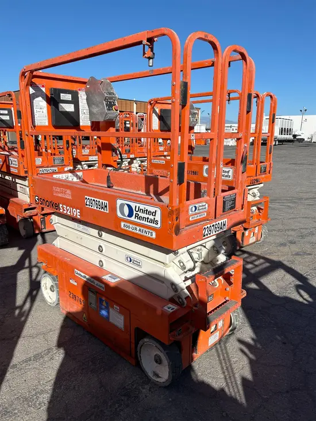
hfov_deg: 53.1
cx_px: 158
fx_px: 316
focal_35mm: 26
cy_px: 210
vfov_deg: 67.3
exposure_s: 1/5587
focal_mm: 5.7
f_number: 1.5
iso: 50
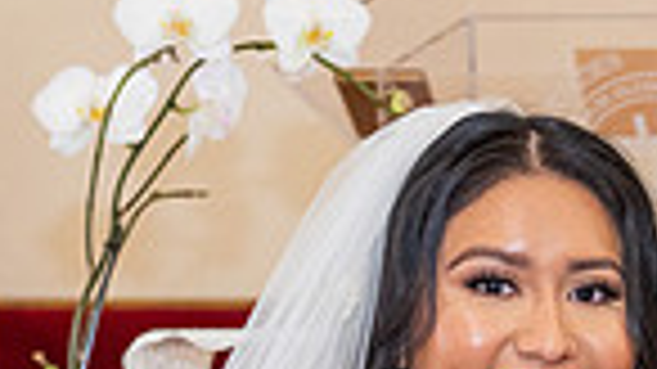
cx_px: 706
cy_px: 799
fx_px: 3779
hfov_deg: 9.8
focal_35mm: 217
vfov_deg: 5.4
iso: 1000
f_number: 4.5
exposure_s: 1/160
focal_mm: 52
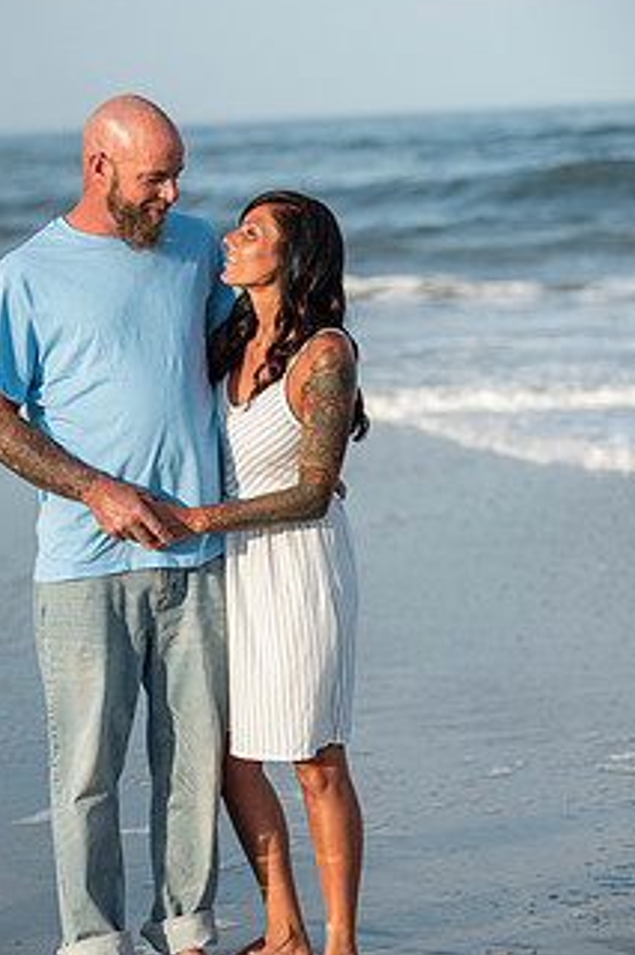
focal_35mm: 138
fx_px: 3655
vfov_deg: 14.9
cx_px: 244
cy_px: 486
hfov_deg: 9.9
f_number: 3.2
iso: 250
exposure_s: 1/4000
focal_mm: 98
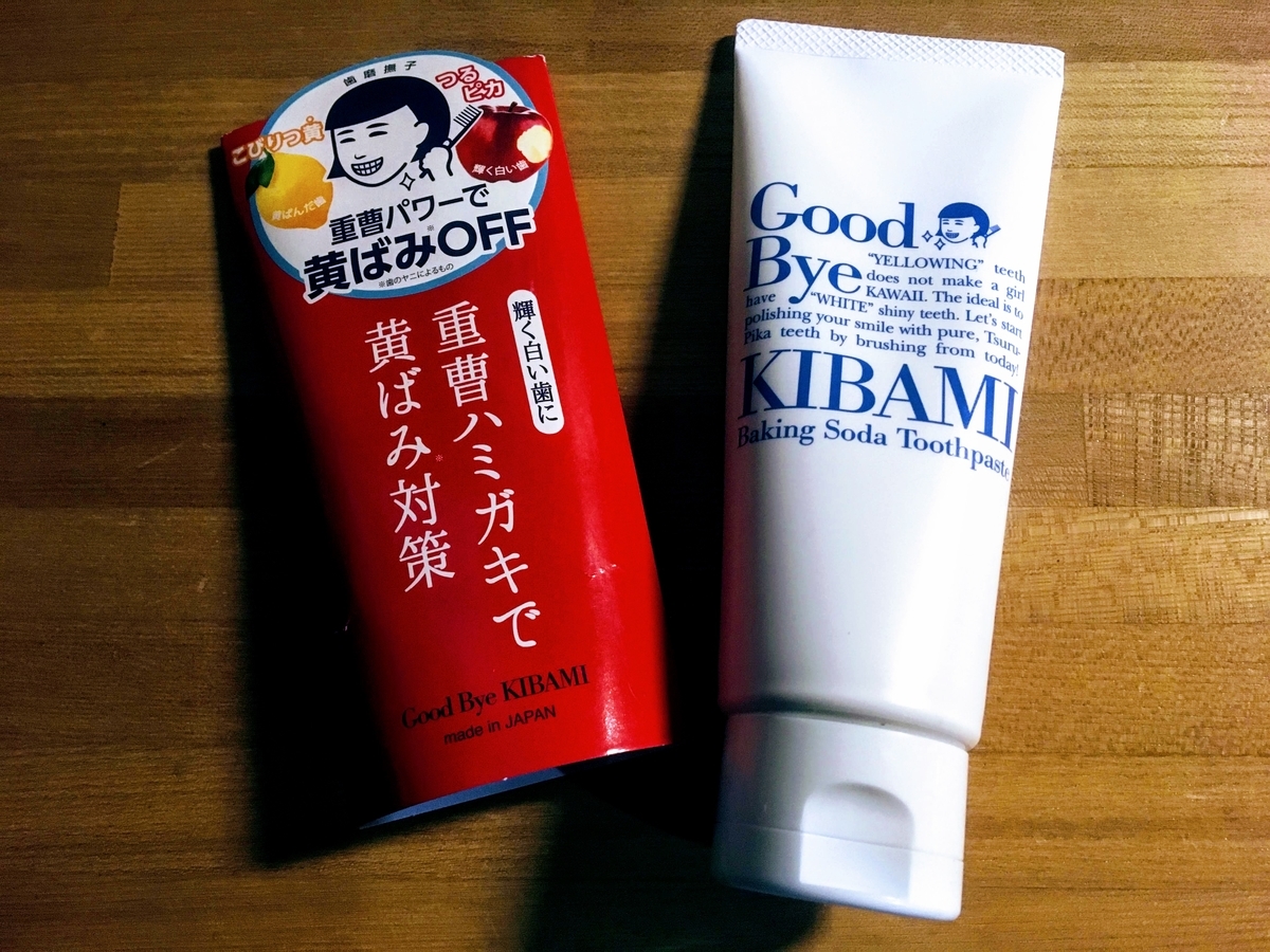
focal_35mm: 29
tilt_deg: -78.5
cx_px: 635
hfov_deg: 61.7
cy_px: 476
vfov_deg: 48.2
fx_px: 1064
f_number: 2.2
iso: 200
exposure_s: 1/17
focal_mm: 4.15
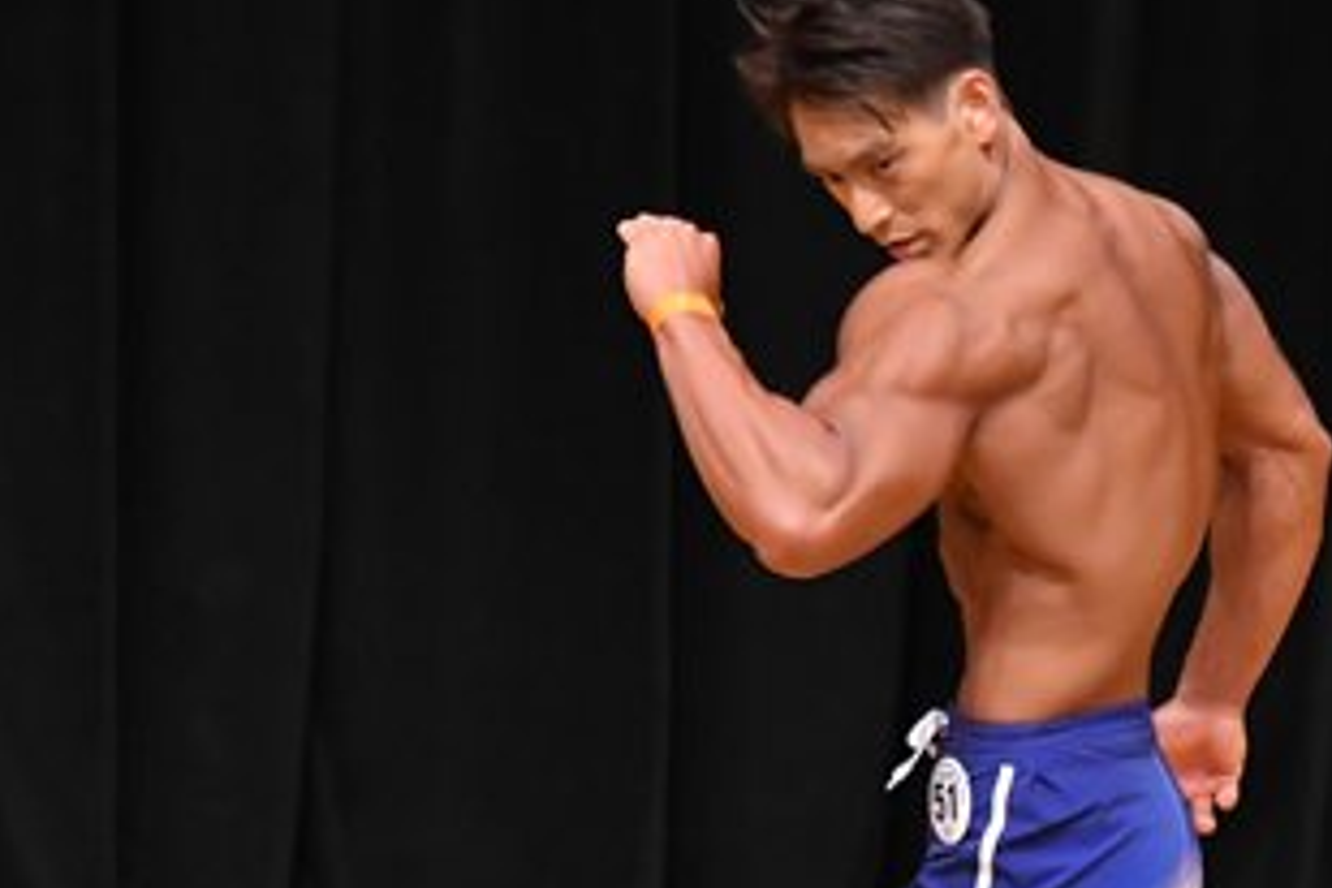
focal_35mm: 677
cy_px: 802
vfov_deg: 2.0
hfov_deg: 3.0
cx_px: 1235
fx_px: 25047
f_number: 5.6
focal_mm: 180
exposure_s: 1/400
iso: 4000
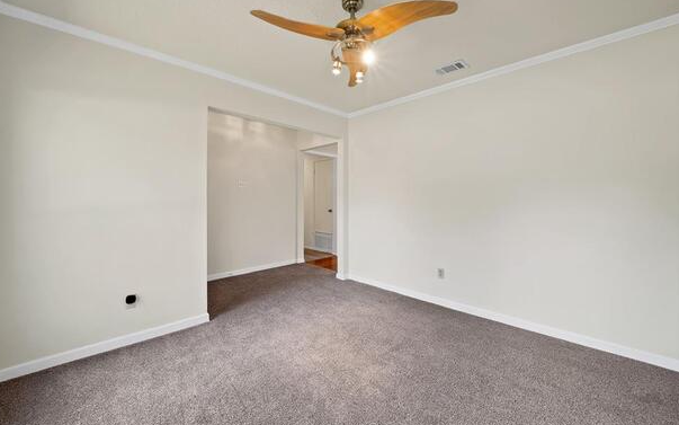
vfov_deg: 82.7
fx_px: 241
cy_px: 194
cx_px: 342
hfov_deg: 109.4
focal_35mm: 13
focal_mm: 12
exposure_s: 1/1.25
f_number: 9
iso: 640
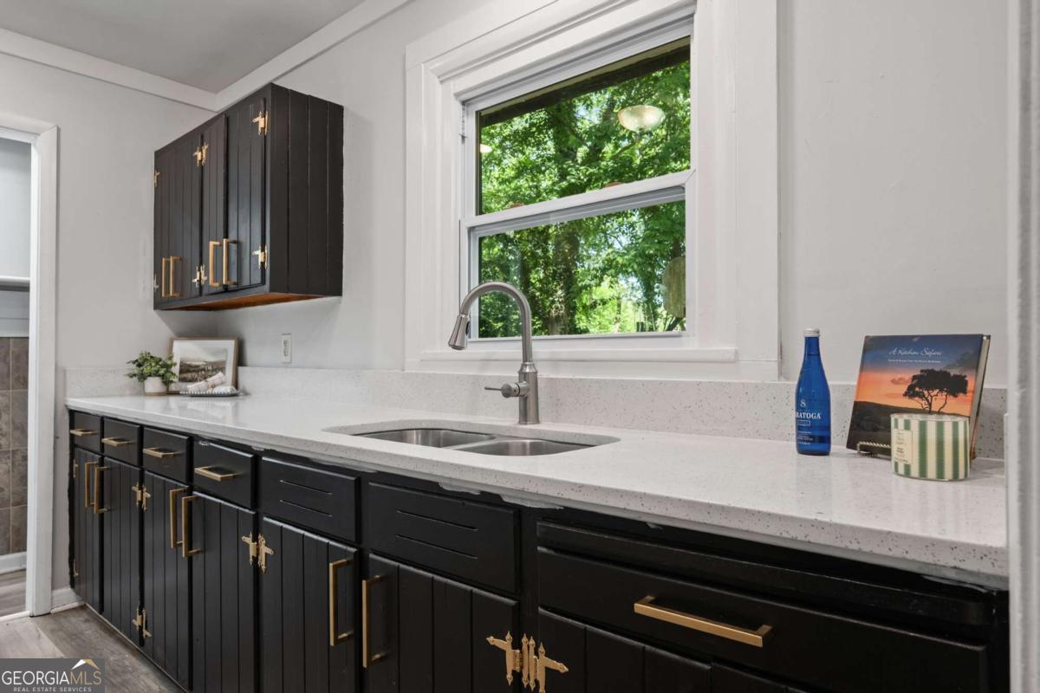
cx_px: 520
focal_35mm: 21
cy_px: 346
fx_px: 607
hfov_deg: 81.2
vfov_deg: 59.5
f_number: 8
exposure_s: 1/5
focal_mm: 21
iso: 400
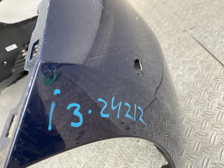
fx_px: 188
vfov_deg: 48.2
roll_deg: +39.4
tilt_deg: -37.3
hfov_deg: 61.7
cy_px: 84
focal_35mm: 29
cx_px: 112
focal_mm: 3
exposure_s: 1/120
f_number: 1.8
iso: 40
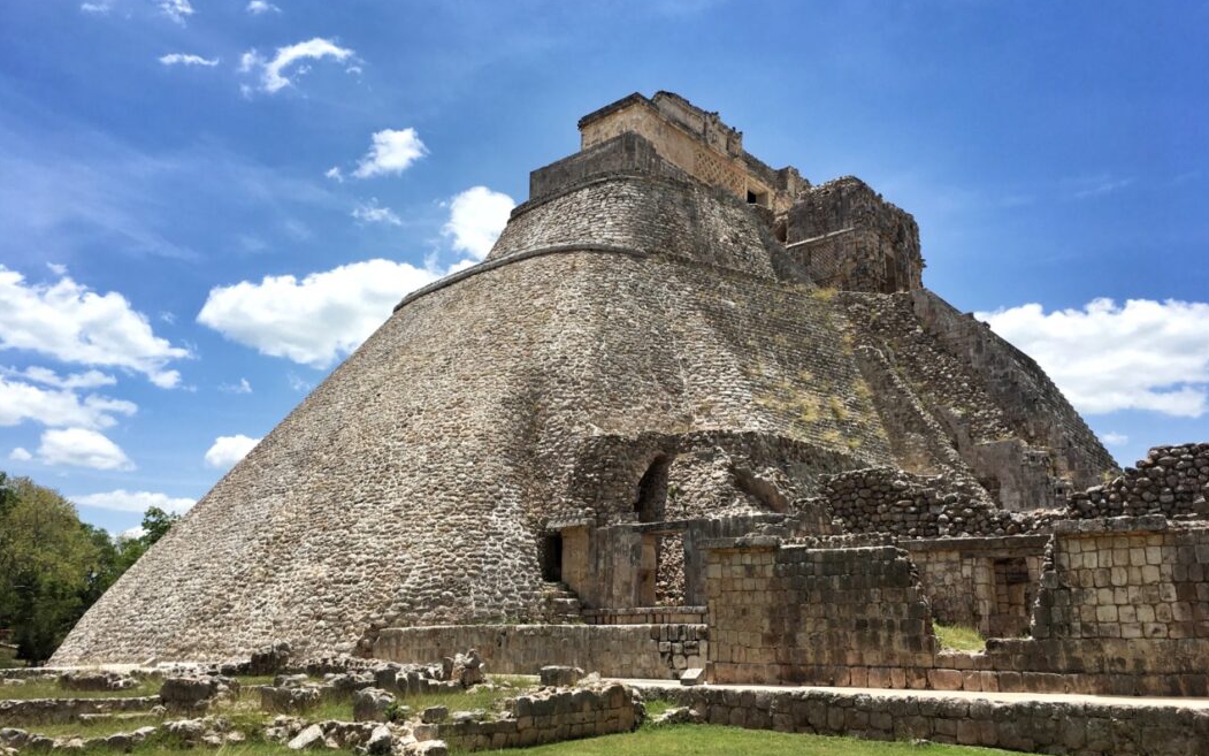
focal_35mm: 31
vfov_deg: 40.6
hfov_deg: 61.2
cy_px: 390
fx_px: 1021
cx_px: 606
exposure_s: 1/2137
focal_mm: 4.15
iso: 25
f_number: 2.2
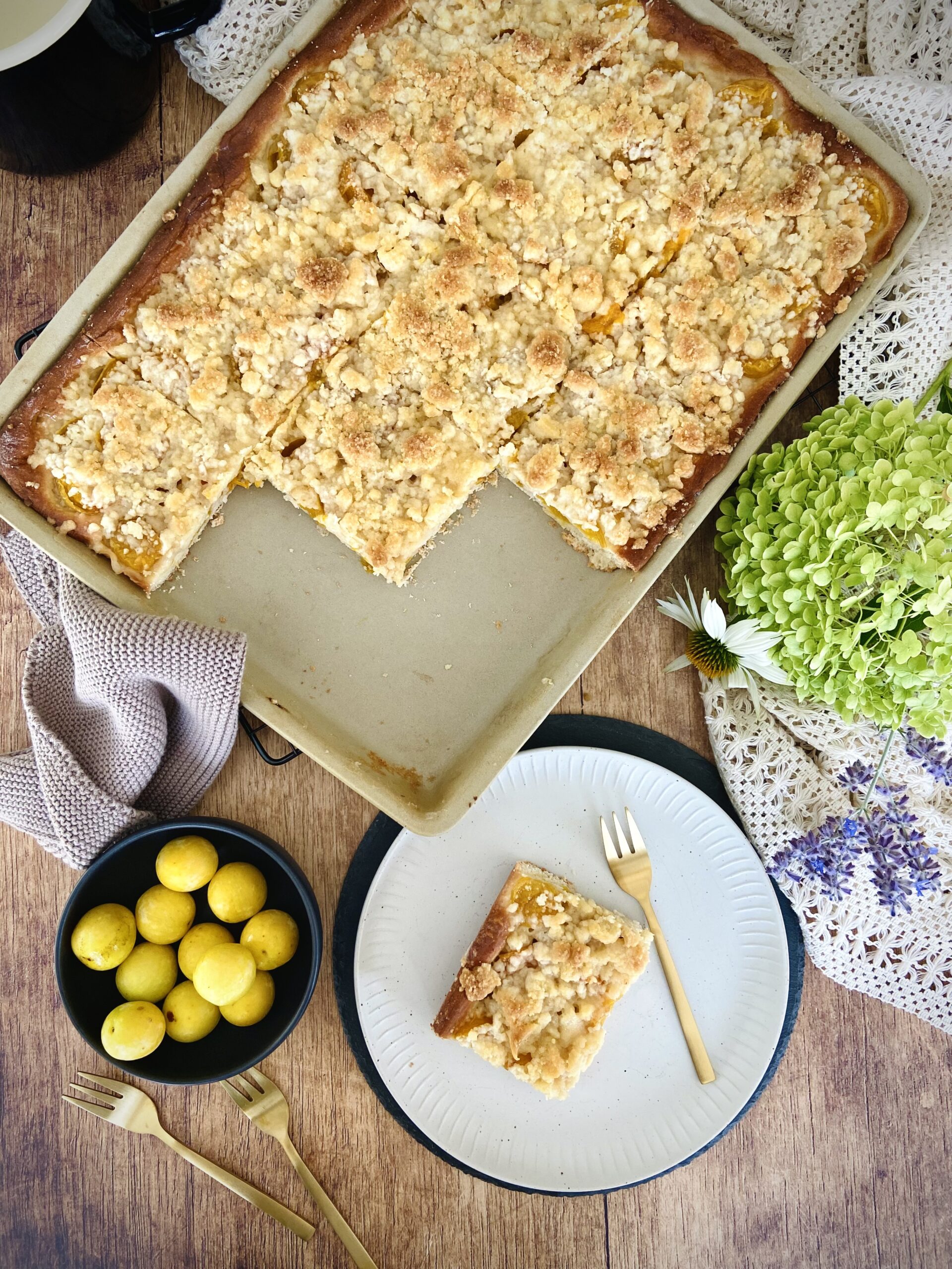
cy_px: 634
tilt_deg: -88.0
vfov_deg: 67.3
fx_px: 953
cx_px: 476
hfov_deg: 53.1
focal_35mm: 26
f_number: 1.8
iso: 125
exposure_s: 1/121
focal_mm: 4.25
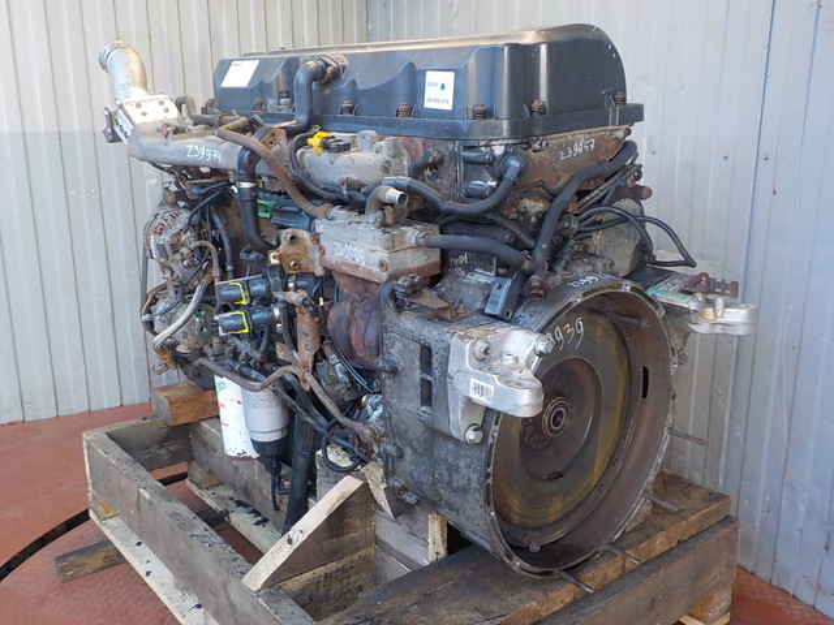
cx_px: 417
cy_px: 312
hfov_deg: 60.0
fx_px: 723
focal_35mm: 30
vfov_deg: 46.8
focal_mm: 4.1
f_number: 3.3
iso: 140
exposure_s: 1/30
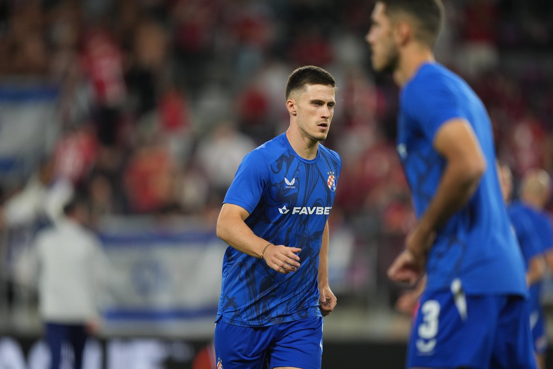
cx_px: 276
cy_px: 184
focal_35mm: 400
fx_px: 6143
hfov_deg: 5.2
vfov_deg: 3.4
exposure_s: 1/1600
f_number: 2.8
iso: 1600
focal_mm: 400
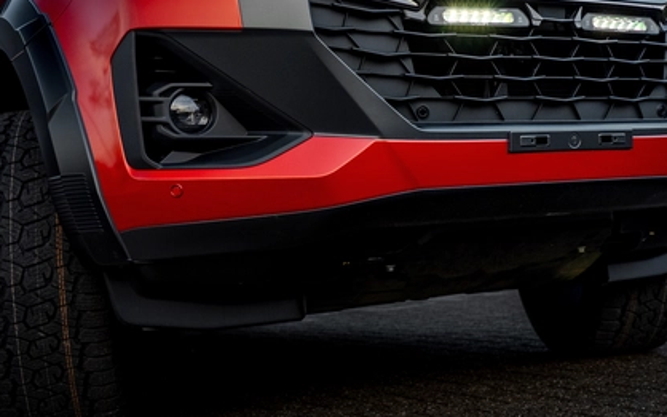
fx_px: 909
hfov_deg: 40.3
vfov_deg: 25.6
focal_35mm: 50
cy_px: 124
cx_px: 365
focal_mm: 32
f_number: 4
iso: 200
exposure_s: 1/125
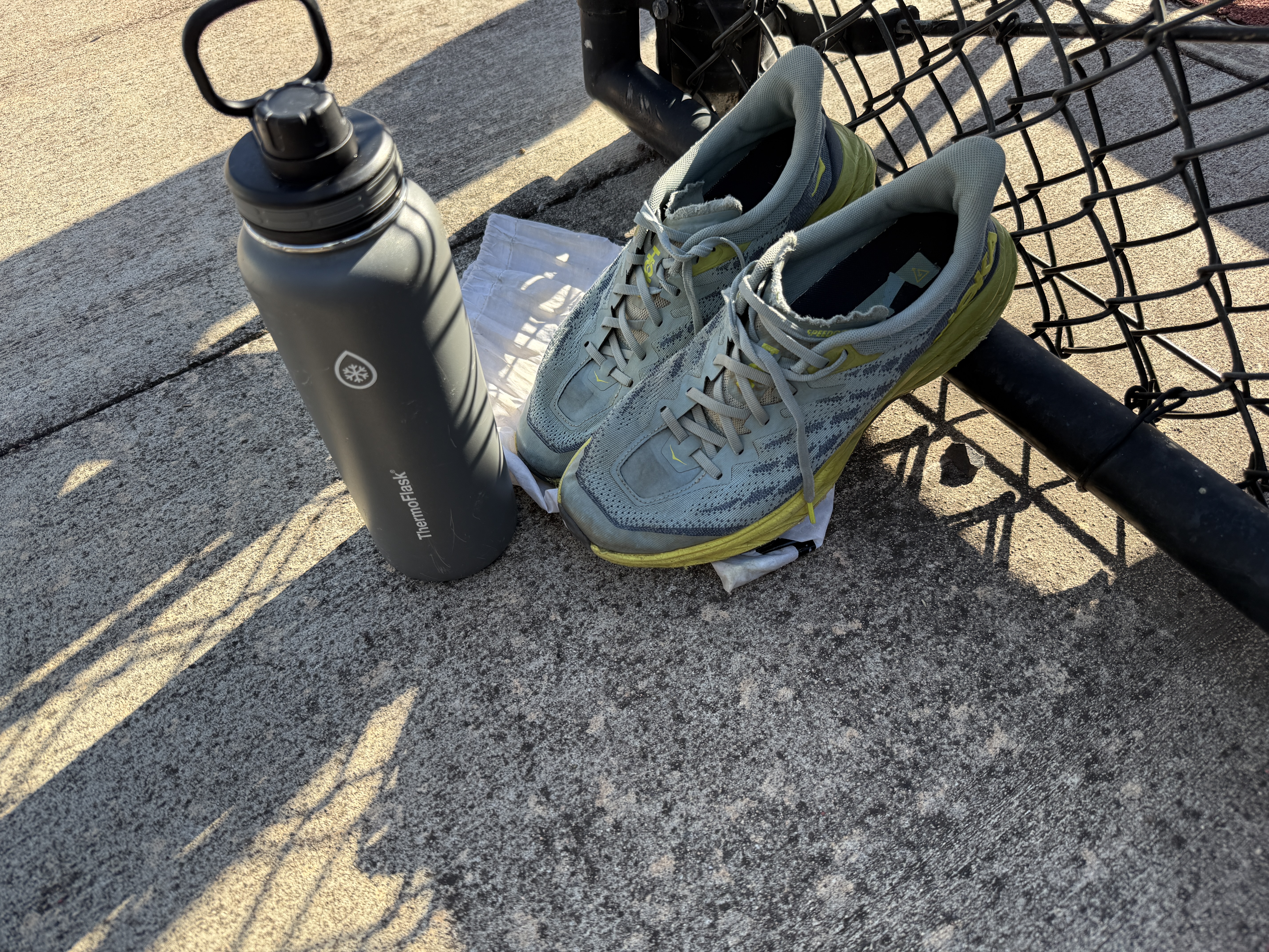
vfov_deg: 56.8
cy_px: 476
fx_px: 880
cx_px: 634
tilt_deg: -49.5
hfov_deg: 71.6
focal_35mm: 24
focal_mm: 6.76
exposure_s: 1/849
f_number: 1.78
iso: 80
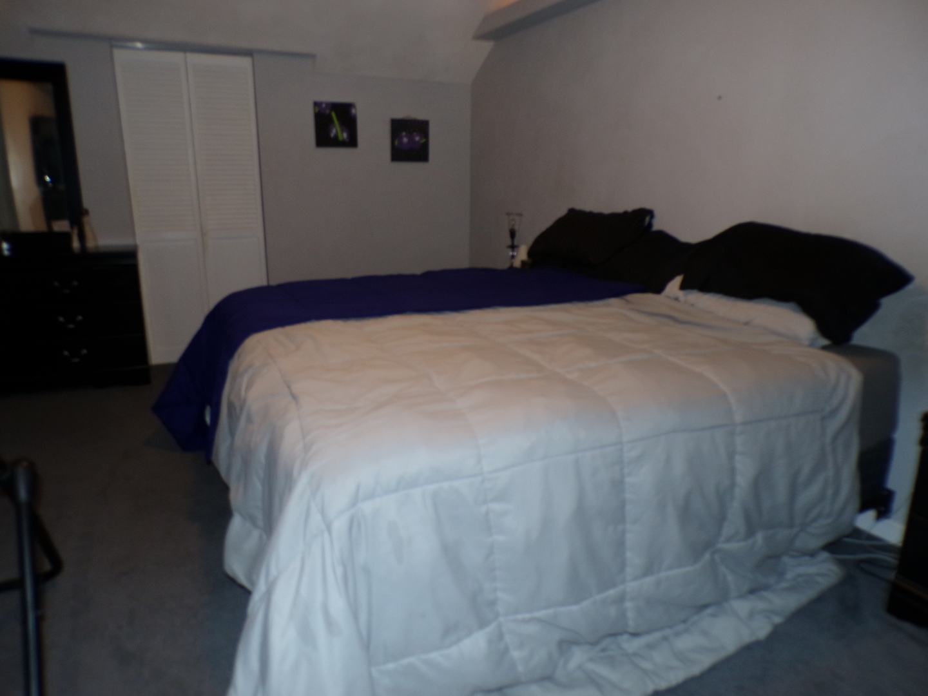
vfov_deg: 56.8
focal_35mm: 24
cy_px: 348
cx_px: 464
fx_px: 643
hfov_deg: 71.6
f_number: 3
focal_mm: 4.3
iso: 200
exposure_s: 1/17
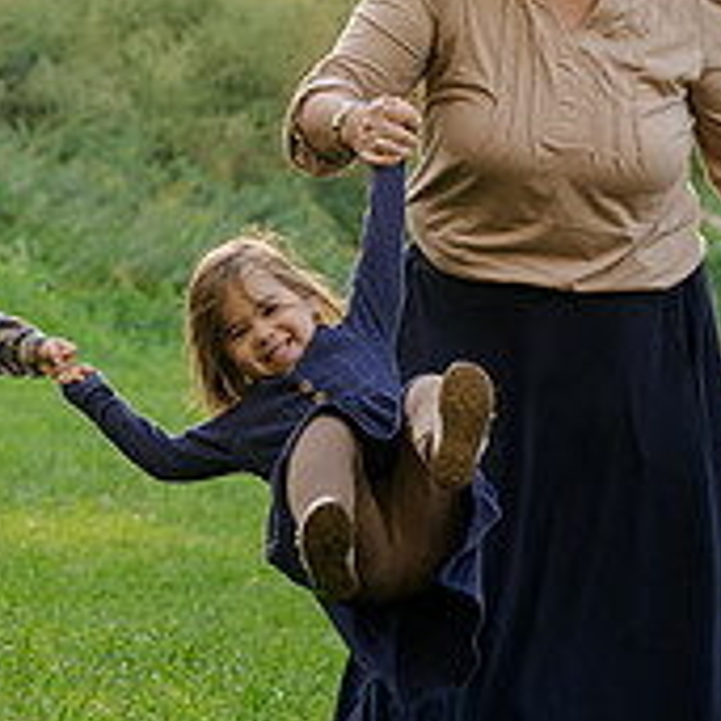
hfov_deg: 4.7
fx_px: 8766
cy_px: 289
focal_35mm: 372
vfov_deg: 4.7
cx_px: -17
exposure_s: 1/200
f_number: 7.1
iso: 640
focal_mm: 129
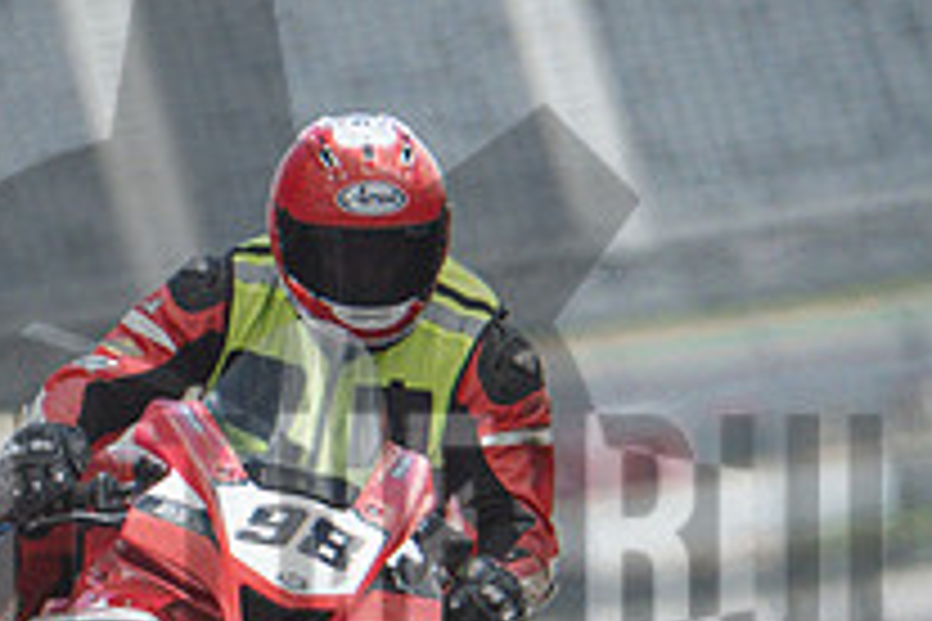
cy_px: 542
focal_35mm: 1682
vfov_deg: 0.8
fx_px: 43542
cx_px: 203
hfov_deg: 1.2
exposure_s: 1/2500
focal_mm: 400
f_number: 5.6
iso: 3200
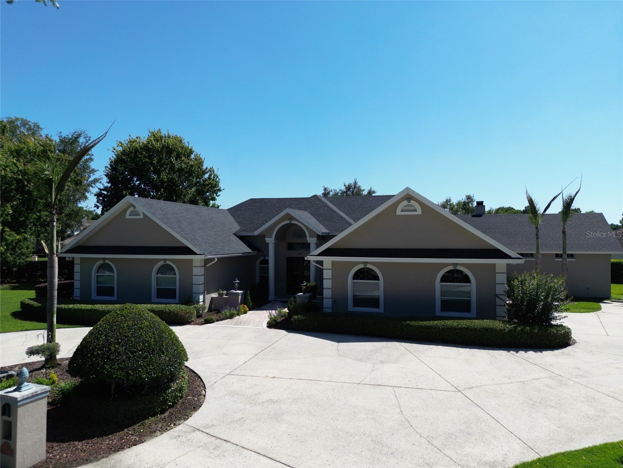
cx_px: 312
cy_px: 234
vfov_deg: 56.8
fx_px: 432
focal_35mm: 24
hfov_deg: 71.6
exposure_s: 1/3000
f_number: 1.7
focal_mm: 6.72
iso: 120
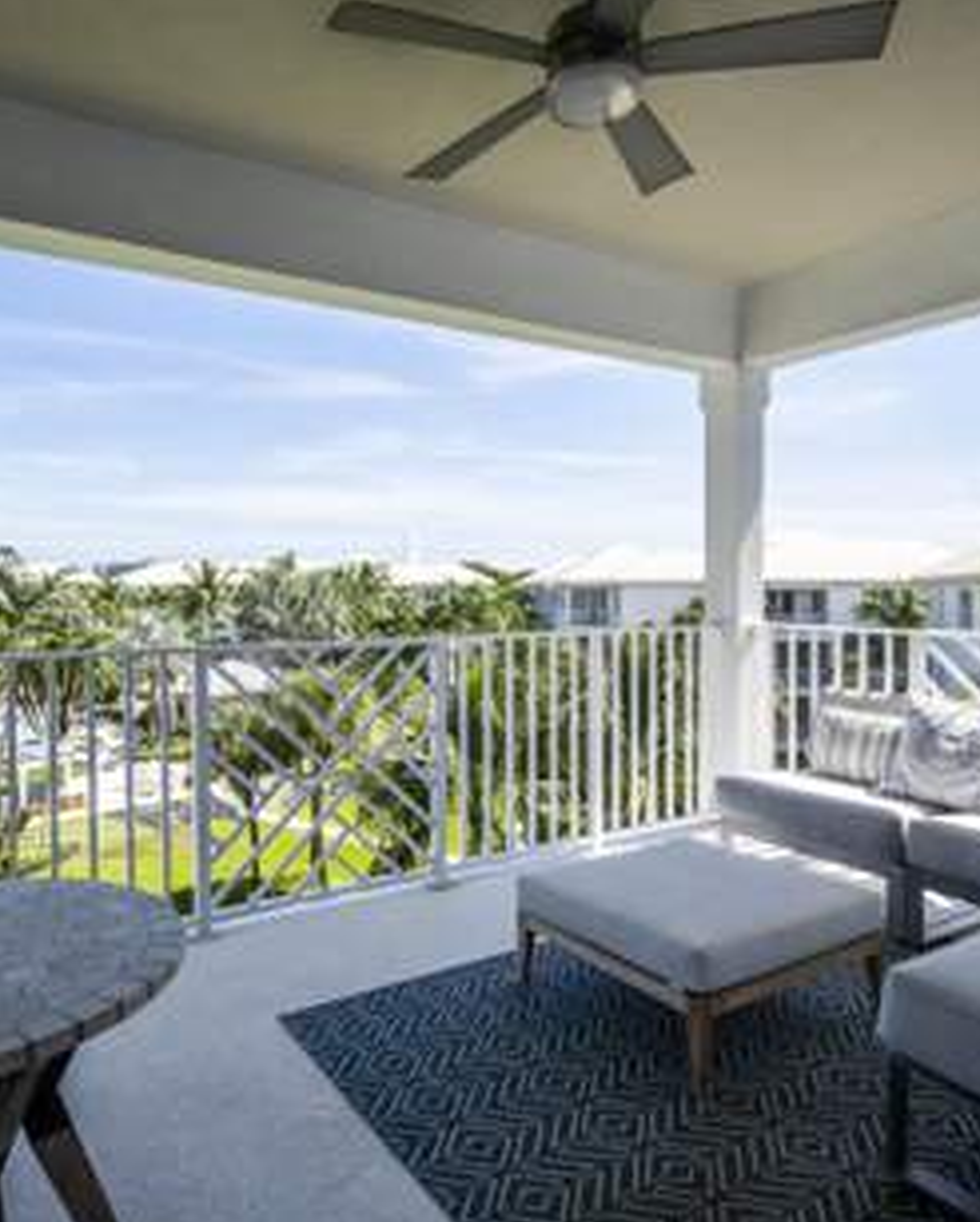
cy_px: 605
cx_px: 370
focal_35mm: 22
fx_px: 797
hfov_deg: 62.3
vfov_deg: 75.0
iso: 100
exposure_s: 1/250
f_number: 8
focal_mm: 10
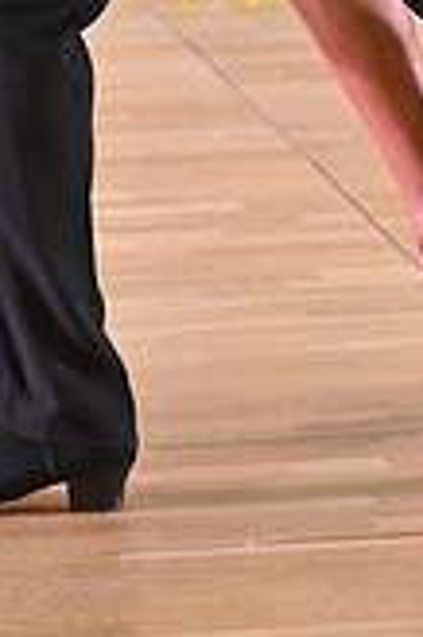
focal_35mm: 390
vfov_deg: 5.2
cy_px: -369
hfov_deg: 3.5
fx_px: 6888
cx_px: 2
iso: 5000
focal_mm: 110
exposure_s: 1/400
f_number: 5
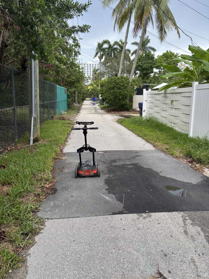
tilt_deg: -10.2
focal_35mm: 26
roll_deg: +0.3
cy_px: 140
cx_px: 104
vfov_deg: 67.3
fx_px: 209
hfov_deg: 53.1
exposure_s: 1/481
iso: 50
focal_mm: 5.96
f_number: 1.6
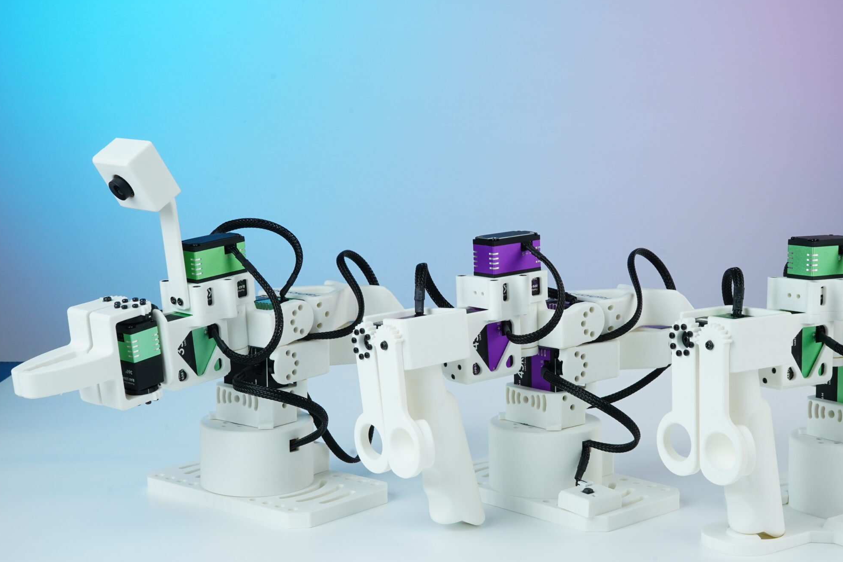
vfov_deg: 23.8
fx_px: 1335
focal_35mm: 57
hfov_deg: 34.9
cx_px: 506
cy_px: 300
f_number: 18
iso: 800
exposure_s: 1/30
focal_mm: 44
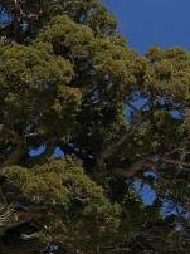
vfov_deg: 5.6
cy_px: 345
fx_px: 2596
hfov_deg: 4.2
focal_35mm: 354
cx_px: -48
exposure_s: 1/391
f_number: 5.7
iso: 50
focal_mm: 23.7
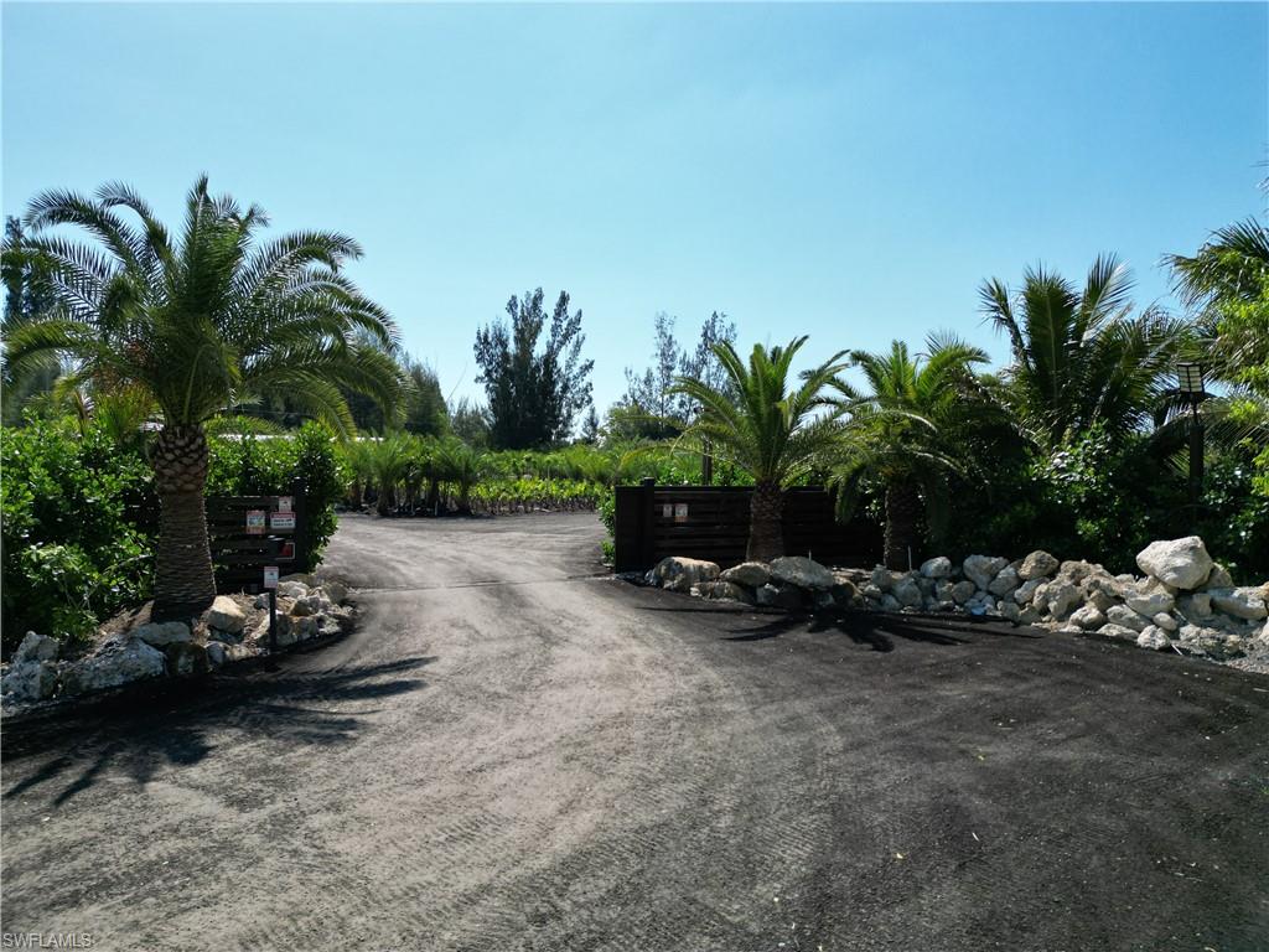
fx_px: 880
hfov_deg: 71.6
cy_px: 476
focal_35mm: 24
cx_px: 634
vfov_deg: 56.8
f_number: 1.7
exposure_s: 1/2500
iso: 100
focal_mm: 6.72
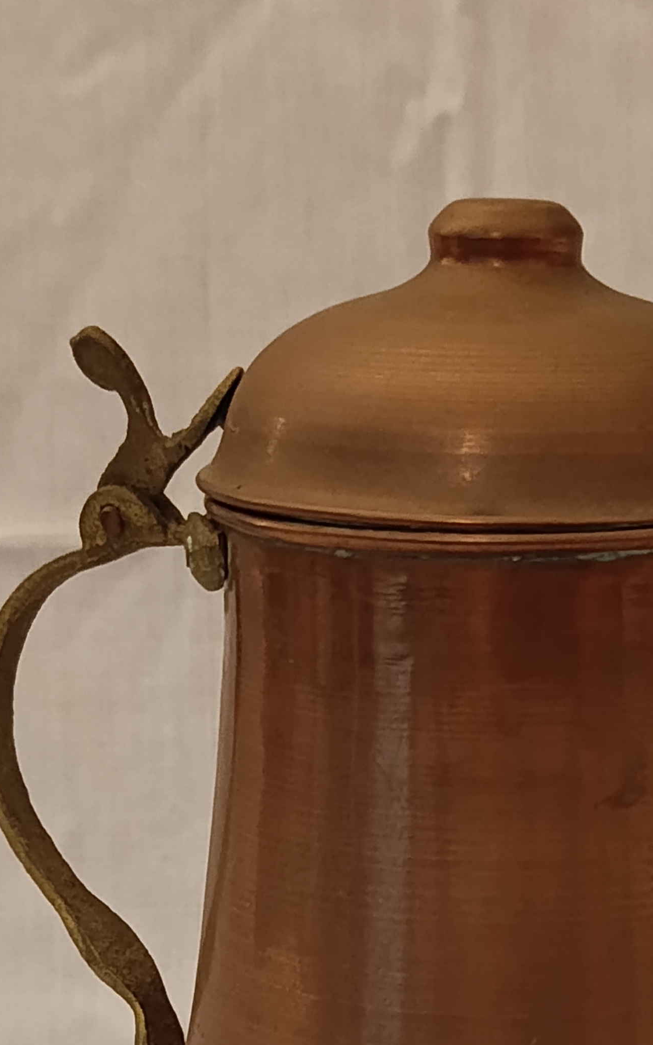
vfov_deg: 23.6
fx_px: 2391
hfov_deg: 15.4
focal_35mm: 84
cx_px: 594
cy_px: 1031
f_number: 1.65
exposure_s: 1/25
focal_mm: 6.11
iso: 2376
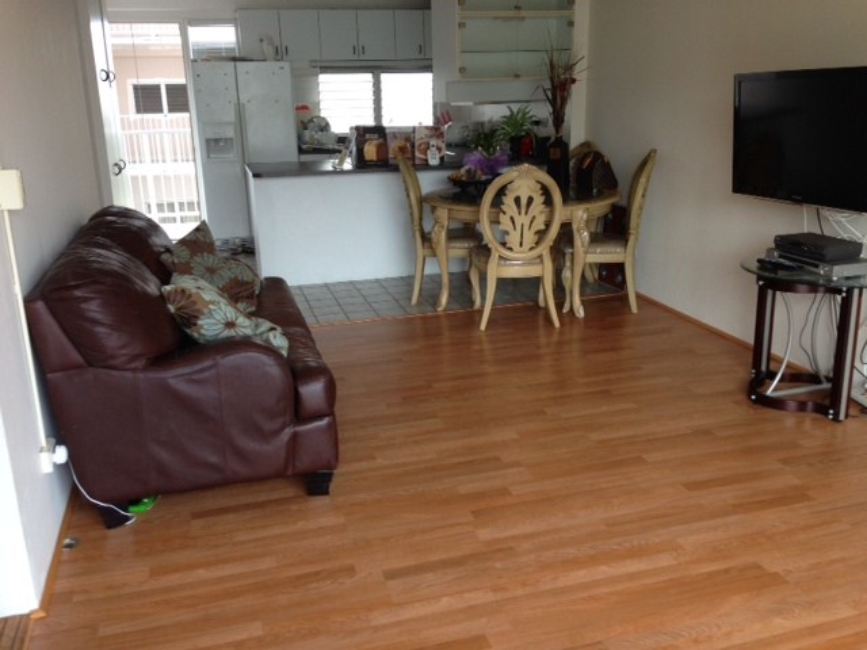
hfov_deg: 55.4
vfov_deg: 42.9
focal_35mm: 33
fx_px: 827
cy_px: 325
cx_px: 434
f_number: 2.4
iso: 64
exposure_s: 1/60
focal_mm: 4.12
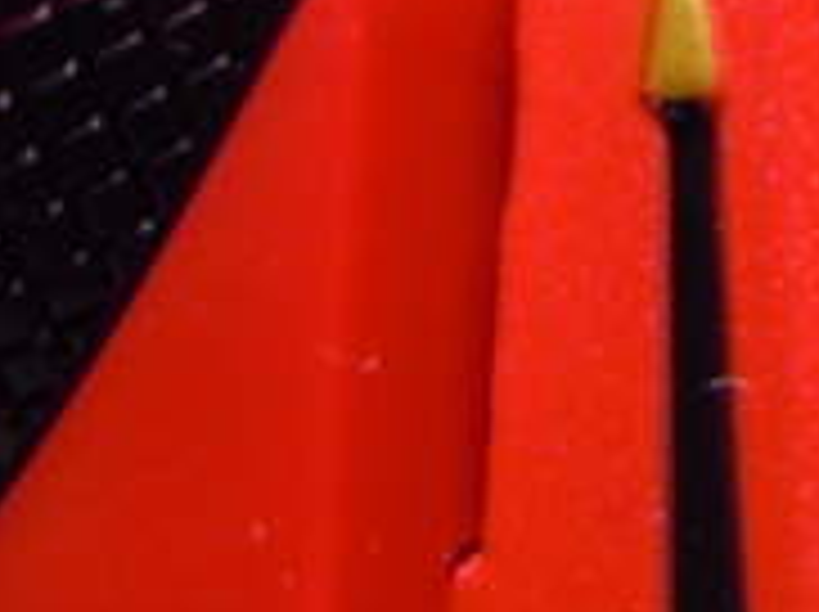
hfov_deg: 19.6
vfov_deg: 14.1
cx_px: 693
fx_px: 2339
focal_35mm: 99
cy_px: -270
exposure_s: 1/10
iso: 400
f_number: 3.5
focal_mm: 5.4
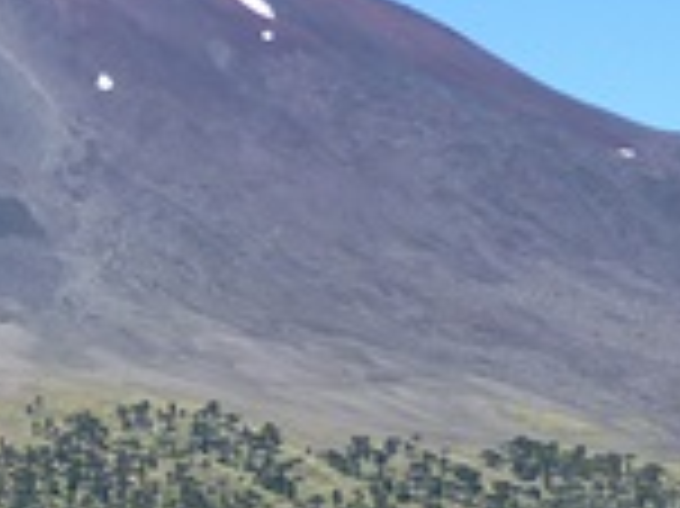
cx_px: -450
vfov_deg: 8.8
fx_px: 3219
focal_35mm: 164
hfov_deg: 11.4
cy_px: 814
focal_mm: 5.5
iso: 80
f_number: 2.8
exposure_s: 1/800
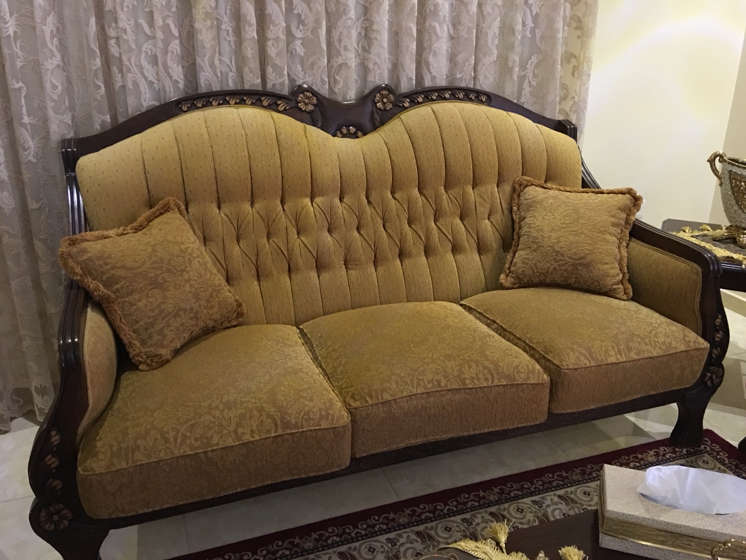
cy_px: 280
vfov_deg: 48.2
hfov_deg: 61.7
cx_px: 373
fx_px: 625
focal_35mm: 29
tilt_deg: -20.5
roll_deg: -0.6
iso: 125
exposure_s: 1/8
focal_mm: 4.15
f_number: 2.2
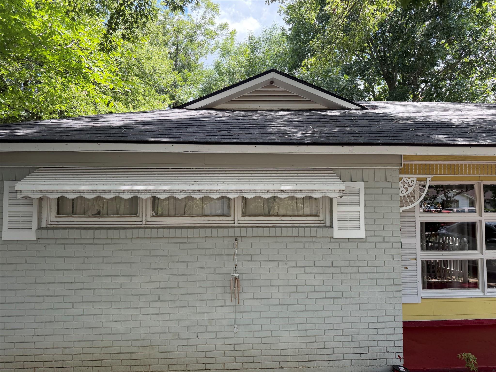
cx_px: 248
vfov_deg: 56.8
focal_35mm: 24
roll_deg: -0.1
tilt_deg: +2.9
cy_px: 186
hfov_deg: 71.6
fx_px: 344
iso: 100
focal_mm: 6.76
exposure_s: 1/708
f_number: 1.78
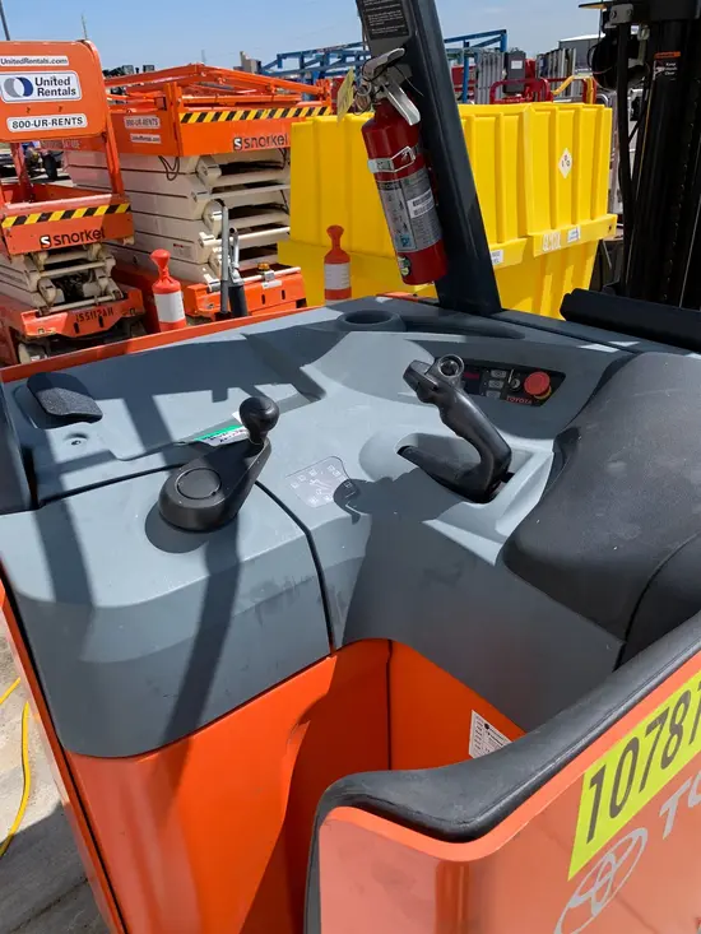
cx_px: 350
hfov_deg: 53.1
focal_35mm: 26
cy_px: 467
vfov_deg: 67.3
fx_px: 702
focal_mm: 4.25
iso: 25
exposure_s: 1/1447
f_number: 1.8
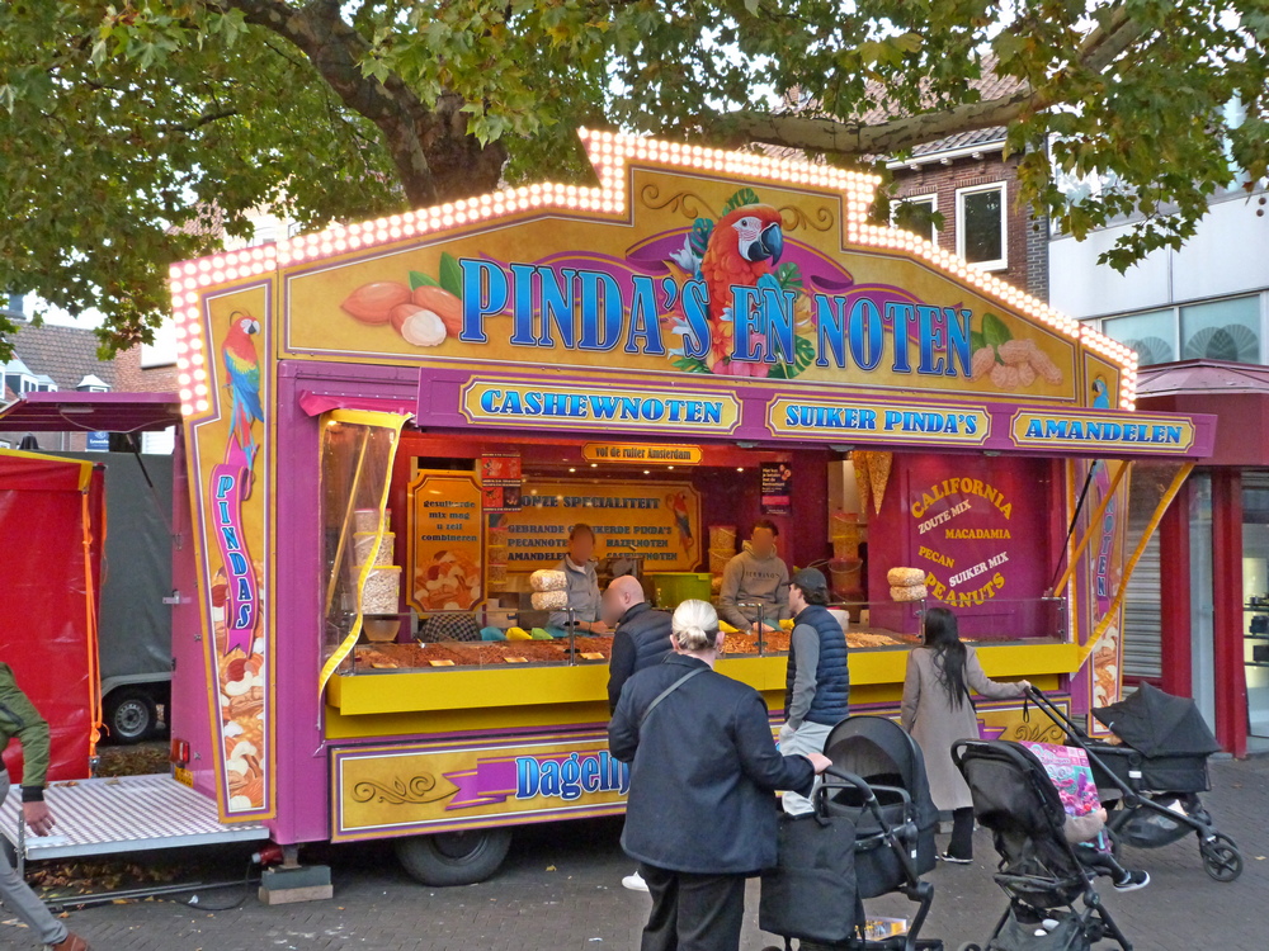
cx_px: 634
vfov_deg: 36.0
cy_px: 476
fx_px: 1466
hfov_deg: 46.8
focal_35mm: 40
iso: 640
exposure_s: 1/250
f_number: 3.1
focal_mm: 7.1
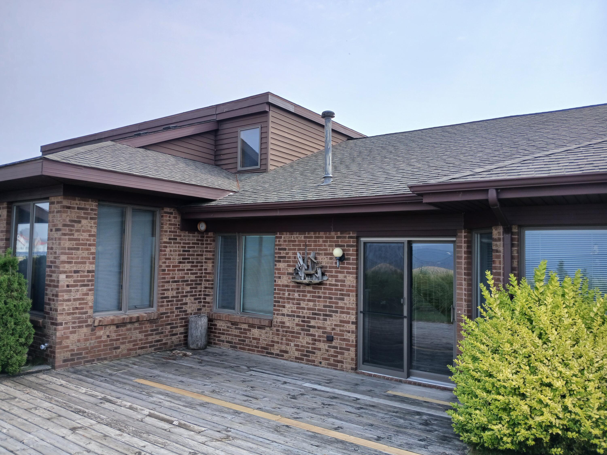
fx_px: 456
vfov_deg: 53.1
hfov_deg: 67.3
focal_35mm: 26
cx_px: 304
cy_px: 228
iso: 20
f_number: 1.8
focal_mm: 3.98
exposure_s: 1/485
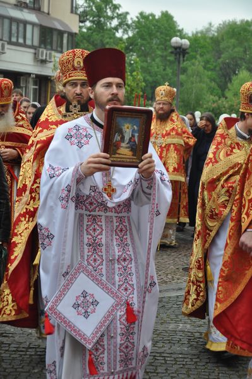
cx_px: 126
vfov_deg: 21.9
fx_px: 978
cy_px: 190
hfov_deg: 14.7
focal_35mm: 93
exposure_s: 1/100
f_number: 5.3
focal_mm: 62
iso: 400
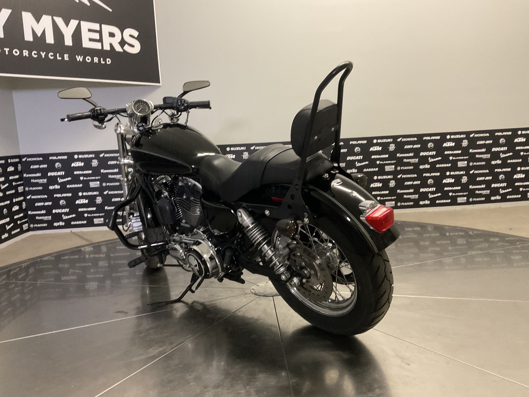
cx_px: 264
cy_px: 198
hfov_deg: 61.7
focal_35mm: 29
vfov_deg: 48.2
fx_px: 443
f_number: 1.8
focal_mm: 3
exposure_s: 1/60
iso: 250
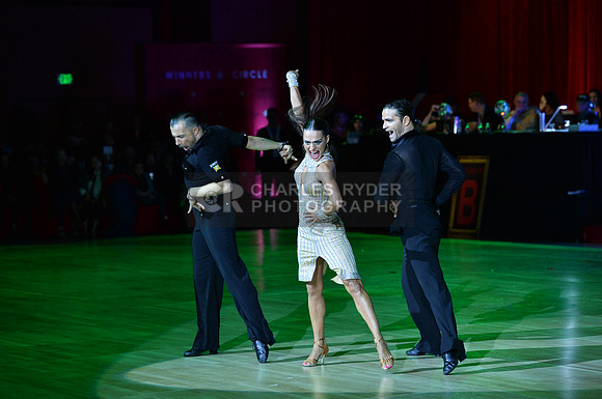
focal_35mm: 122
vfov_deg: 11.2
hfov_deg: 16.8
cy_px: 200
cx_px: 301
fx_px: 2037
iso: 2000
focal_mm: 122
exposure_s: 1/250
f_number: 4
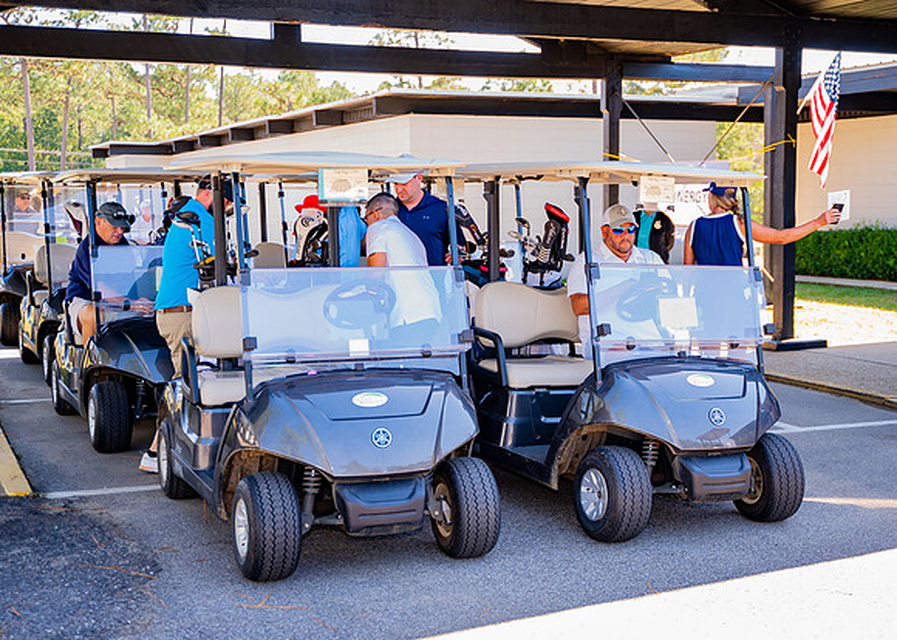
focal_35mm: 52
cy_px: 320
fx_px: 1323
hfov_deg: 37.3
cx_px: 540
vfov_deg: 27.2
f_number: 2.8
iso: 200
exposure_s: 1/200
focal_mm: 43
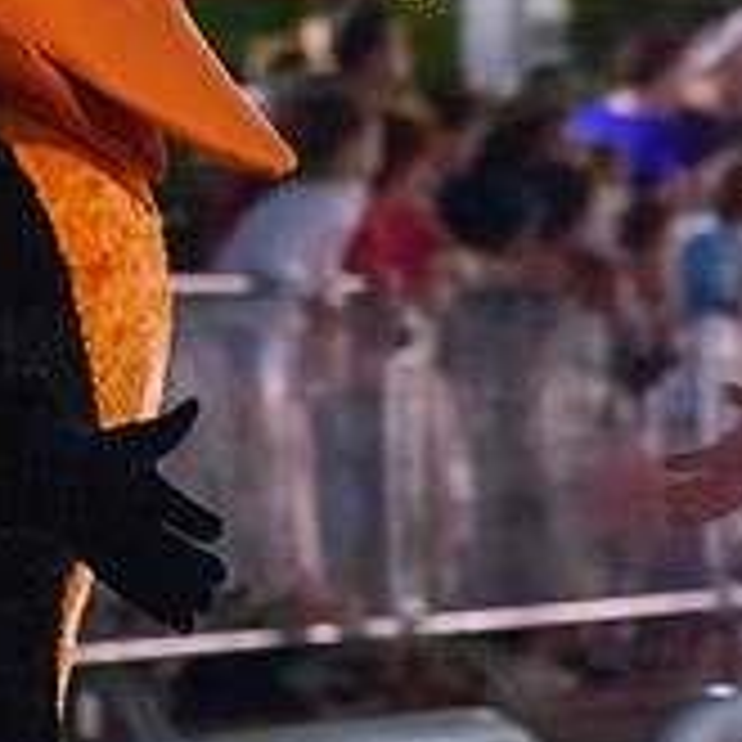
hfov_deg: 3.9
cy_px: 130
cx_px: 81
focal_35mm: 452
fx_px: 10962
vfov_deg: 3.9
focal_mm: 130
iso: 9000
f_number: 4.8
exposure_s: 1/125
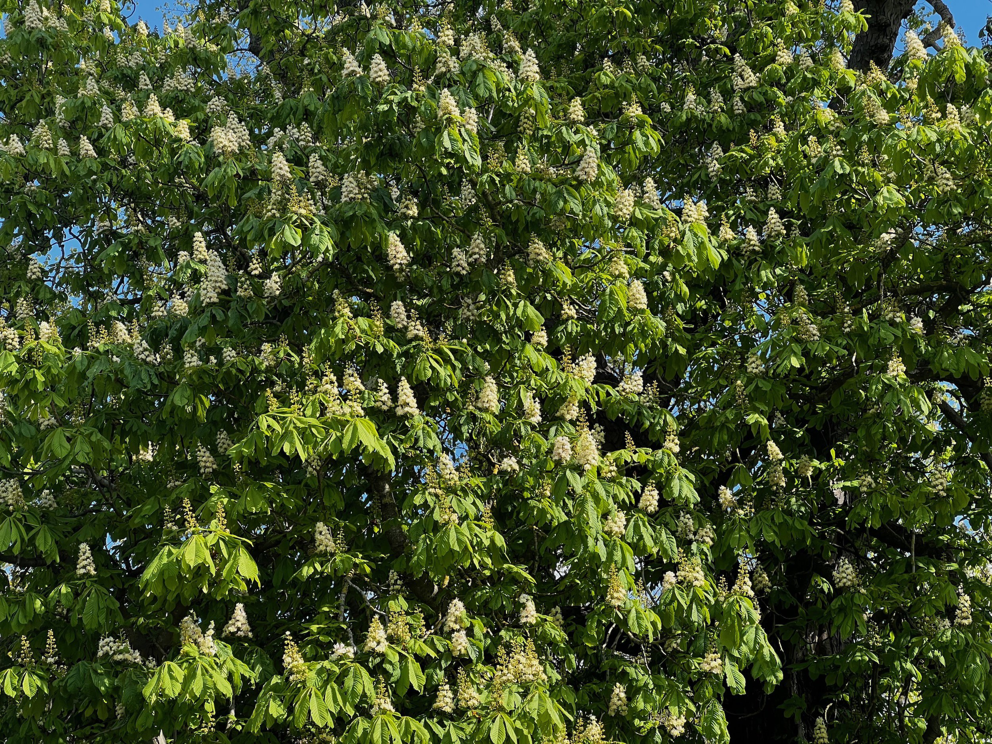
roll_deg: +3.5
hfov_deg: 25.3
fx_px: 2207
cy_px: 372
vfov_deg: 19.1
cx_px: 496
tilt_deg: +24.9
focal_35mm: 77
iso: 32
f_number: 2.8
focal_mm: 9
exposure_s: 1/232
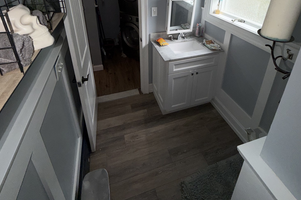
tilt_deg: -22.4
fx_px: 167
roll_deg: +0.3
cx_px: 154
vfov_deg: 56.5
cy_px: 35
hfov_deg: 84.0
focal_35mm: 20
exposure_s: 1/60
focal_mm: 2.22
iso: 32
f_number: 2.2
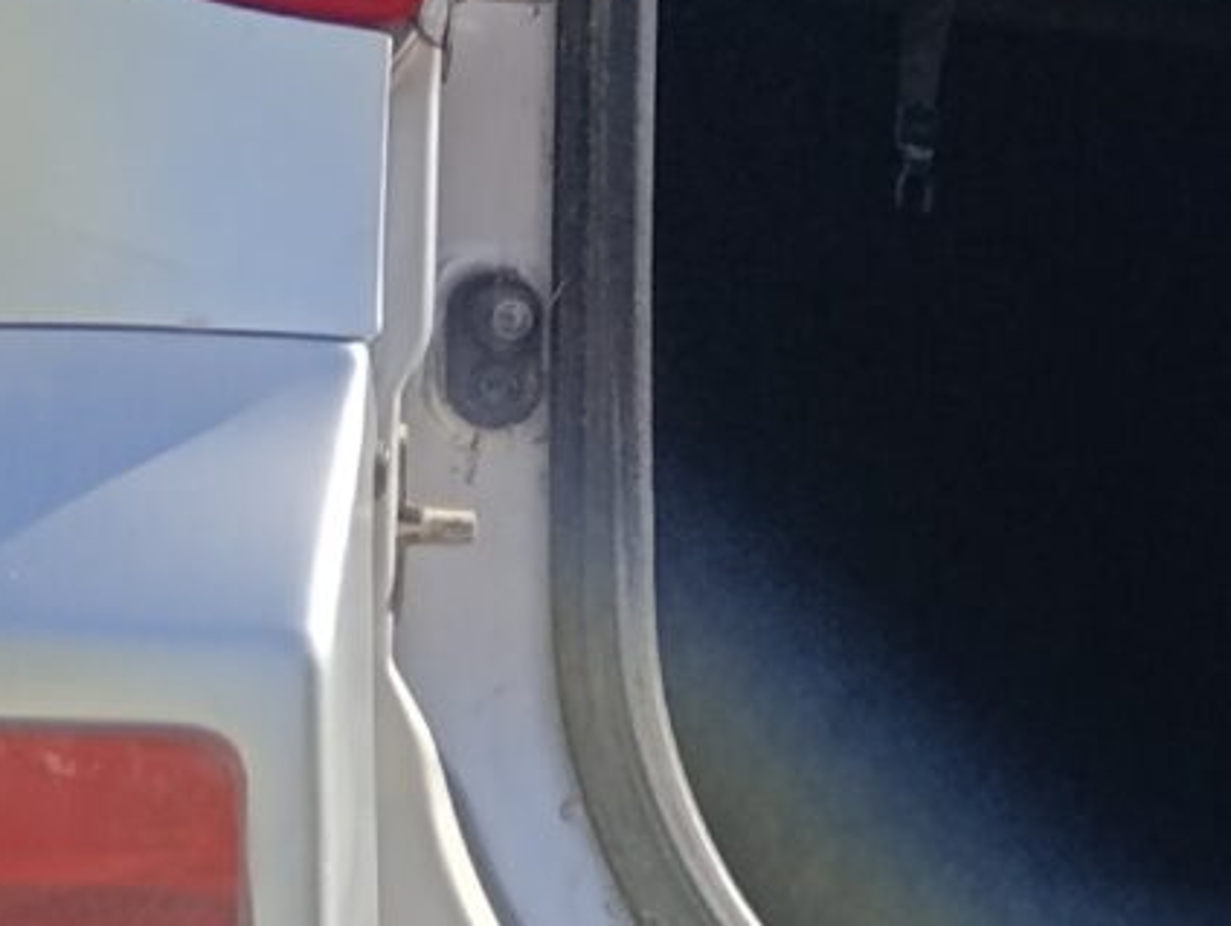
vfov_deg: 10.6
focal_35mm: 139
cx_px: 3188
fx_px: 4949
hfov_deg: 11.2
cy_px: 990
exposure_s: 1/377
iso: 50
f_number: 1.6
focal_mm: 6.14
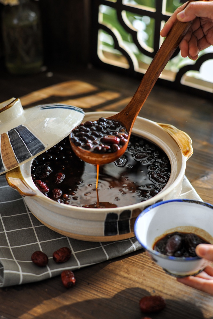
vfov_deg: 71.5
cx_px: 106
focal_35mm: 25
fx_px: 222
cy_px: 160
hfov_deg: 51.3
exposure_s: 1/80
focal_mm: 25
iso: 320
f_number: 5.6
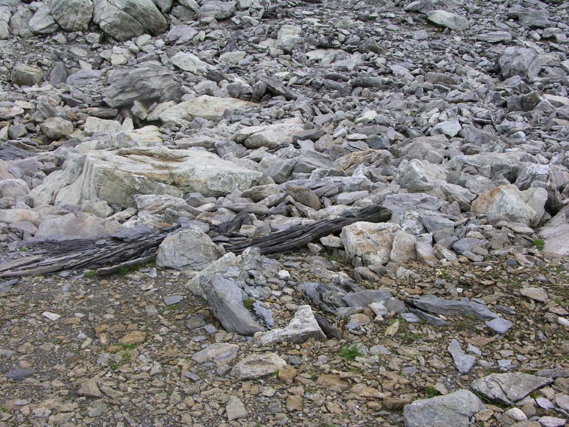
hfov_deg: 52.6
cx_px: 284
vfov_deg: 40.7
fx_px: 575
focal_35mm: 35
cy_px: 214
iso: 50
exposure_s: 1/172
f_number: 5.6
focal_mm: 8.9
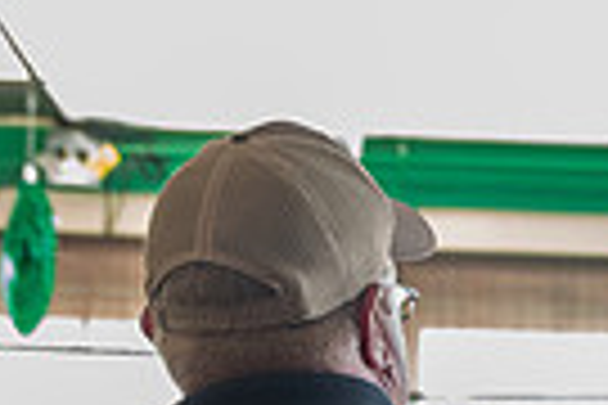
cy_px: 691
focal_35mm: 180
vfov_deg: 7.4
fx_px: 3040
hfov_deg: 11.1
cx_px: 865
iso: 3200
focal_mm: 40
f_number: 3.2
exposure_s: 1/125
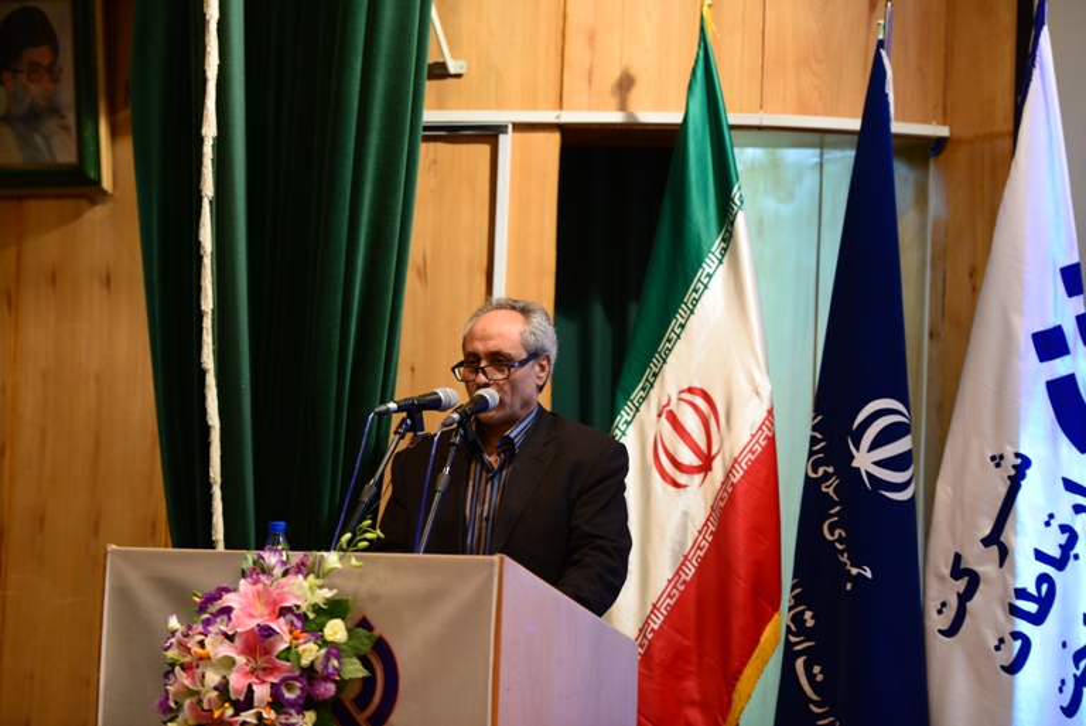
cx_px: 543
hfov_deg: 17.6
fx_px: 3501
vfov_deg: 11.8
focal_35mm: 116
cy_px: 363
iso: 1000
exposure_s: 1/30
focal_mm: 116
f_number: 2.8
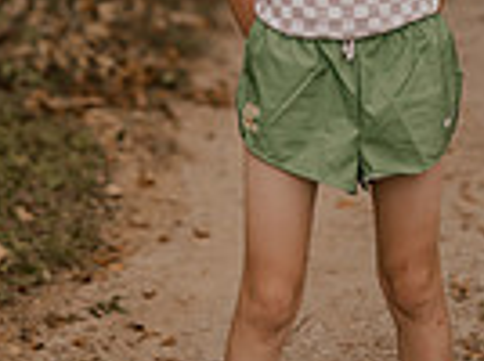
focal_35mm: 162
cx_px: 231
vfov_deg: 9.0
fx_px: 2261
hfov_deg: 12.2
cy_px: -72
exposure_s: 1/1000
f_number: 1.4
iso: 64
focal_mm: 50
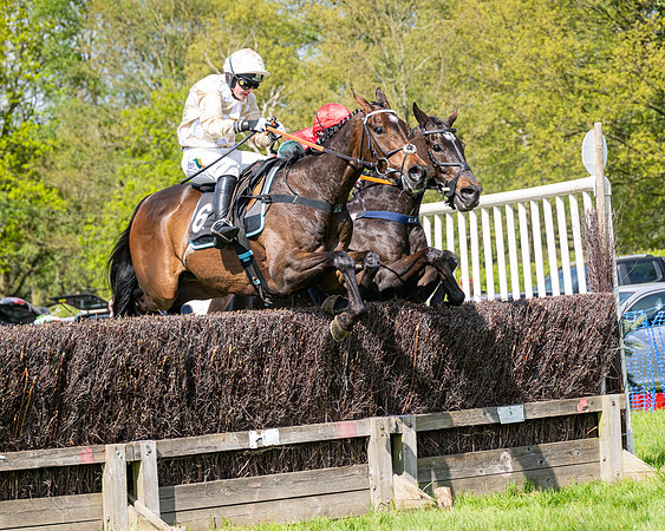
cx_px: 289
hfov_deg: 12.6
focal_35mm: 153
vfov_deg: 10.1
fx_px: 3001
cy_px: 293
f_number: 4
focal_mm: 98
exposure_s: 1/2500
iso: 400
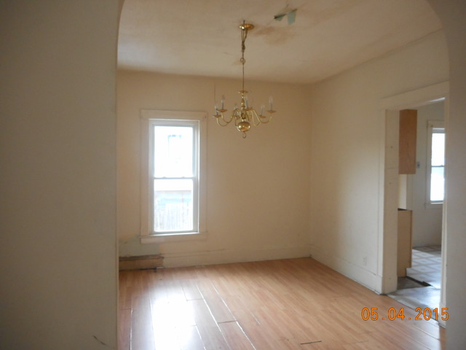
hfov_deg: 69.4
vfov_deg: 54.9
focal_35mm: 25
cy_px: 175
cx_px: 233
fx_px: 337
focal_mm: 4.5
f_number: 3.7
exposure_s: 1/30
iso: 280
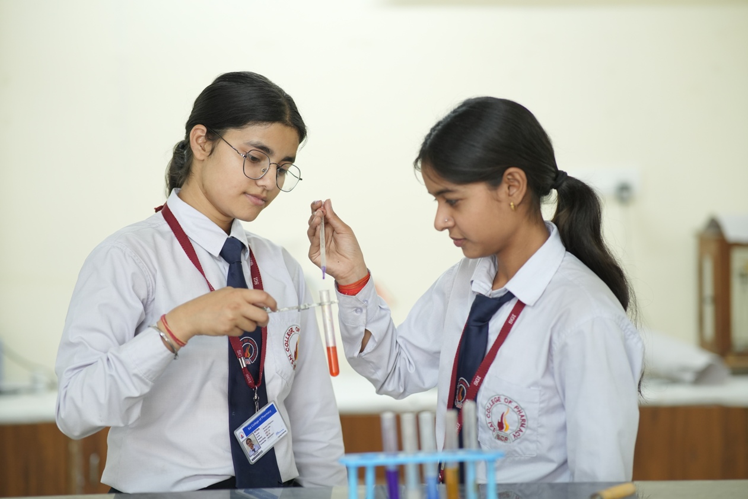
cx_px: 374
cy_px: 250
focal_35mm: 85
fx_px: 1766
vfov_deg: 16.1
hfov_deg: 23.9
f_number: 2
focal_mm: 85
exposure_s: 1/100
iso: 1000
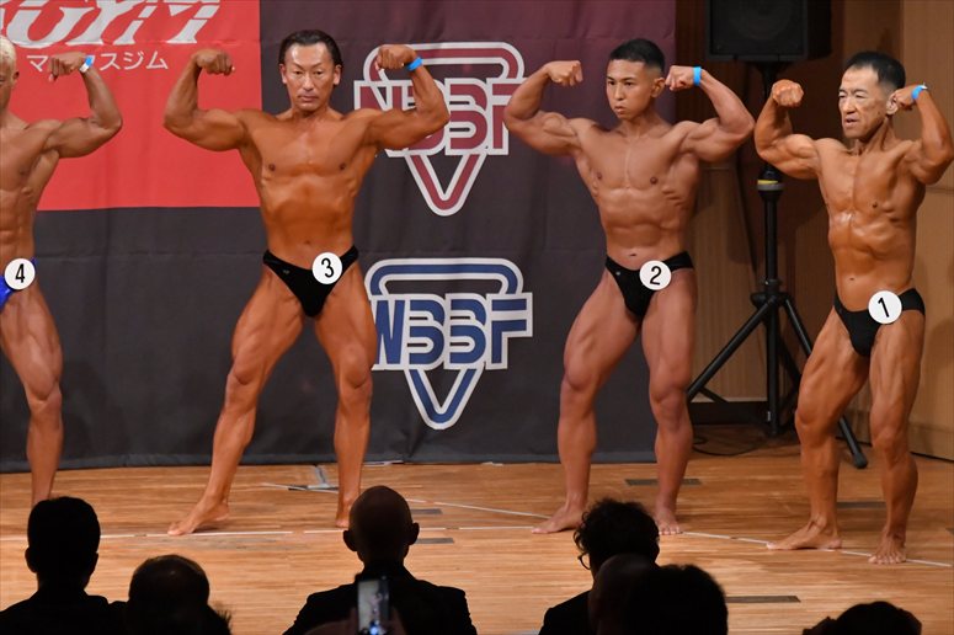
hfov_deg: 7.6
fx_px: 7152
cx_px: 477
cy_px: 318
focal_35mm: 270
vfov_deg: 5.1
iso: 8000
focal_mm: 180
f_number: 5.6
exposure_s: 1/400
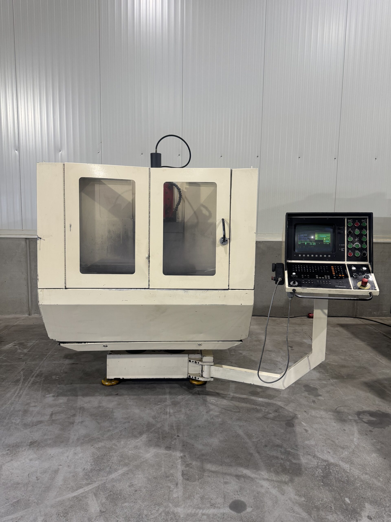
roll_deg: -1.0
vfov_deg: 71.6
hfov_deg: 56.8
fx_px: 361
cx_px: 196
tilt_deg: -6.5
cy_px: 261
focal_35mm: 24
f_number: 1.78
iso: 160
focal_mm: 6.76
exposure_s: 1/121
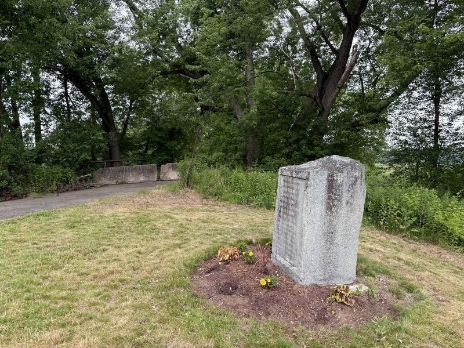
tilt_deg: -2.1
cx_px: 232
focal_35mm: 24
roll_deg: -0.8
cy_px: 174
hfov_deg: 71.6
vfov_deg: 56.8
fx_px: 322
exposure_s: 1/622
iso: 80
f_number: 1.78
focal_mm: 6.76
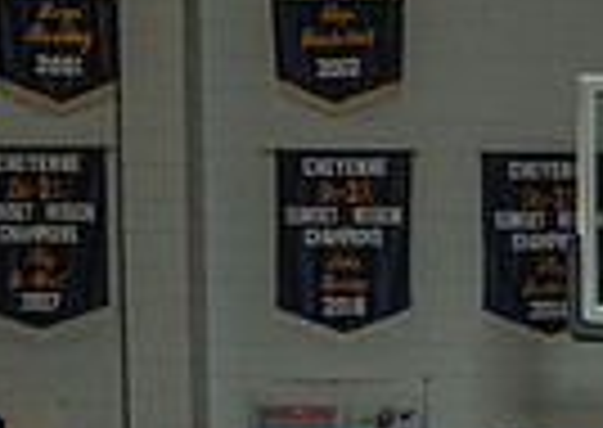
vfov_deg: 11.7
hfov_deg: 17.1
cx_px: 789
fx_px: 1879
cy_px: 829
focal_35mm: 110
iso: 125
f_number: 7.1
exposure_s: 1/125
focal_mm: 24
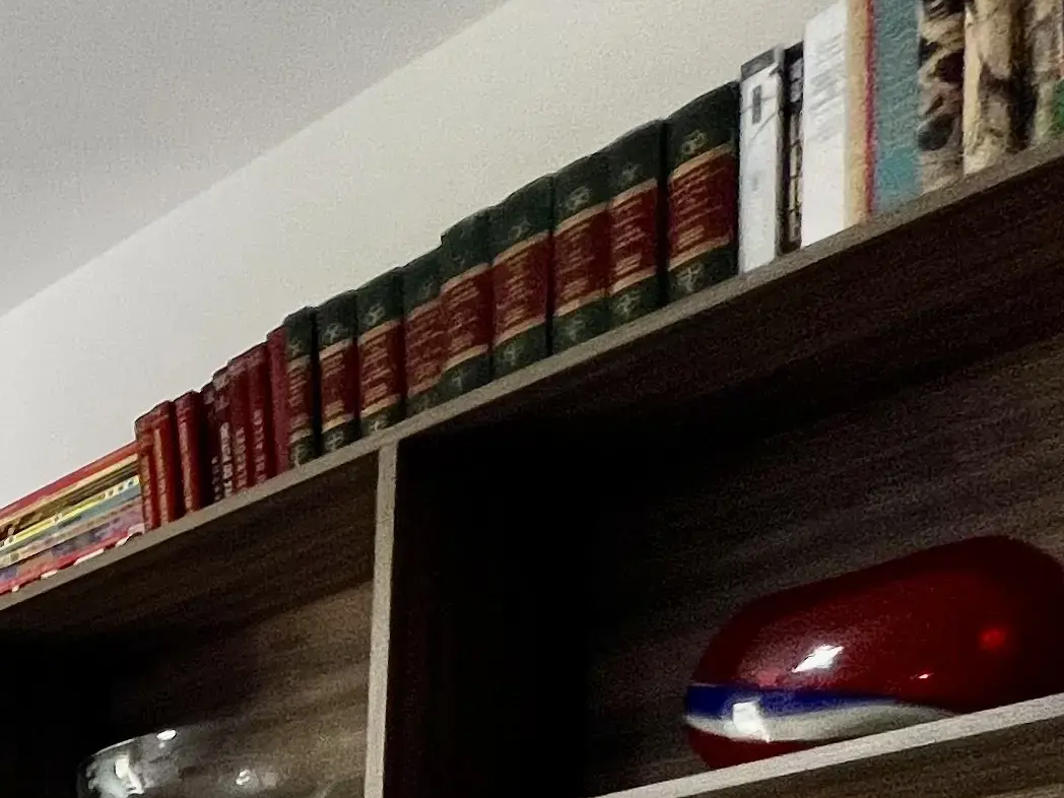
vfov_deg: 21.9
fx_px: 1537
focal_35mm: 50
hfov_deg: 21.9
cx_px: -877
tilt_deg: -2.4
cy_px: 1317
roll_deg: -0.5
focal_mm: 1.57
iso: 125
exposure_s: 1/120
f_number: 1.8
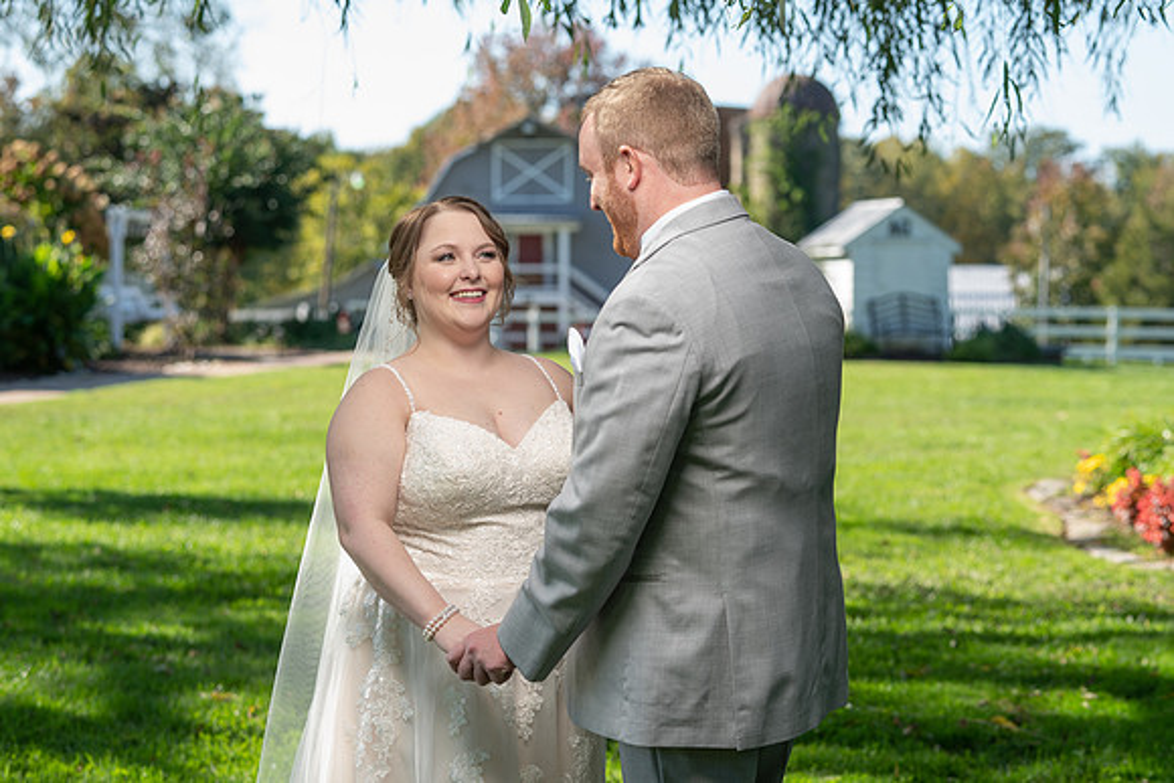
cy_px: 404
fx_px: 2683
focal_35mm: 82
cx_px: 633
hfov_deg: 24.7
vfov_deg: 16.6
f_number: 4
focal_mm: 76
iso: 50
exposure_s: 1/200
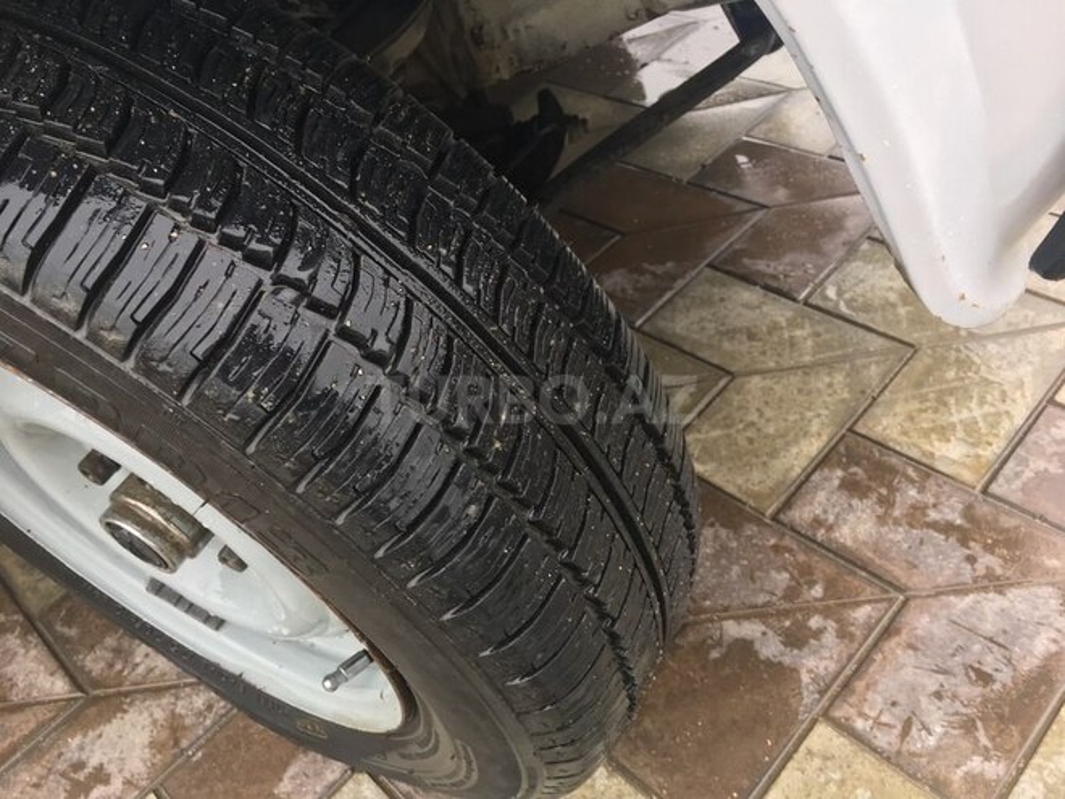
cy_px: 400
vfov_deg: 48.2
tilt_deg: -45.3
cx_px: 532
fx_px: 892
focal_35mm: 29
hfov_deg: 61.7
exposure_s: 1/100
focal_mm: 4.15
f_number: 2.2
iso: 25
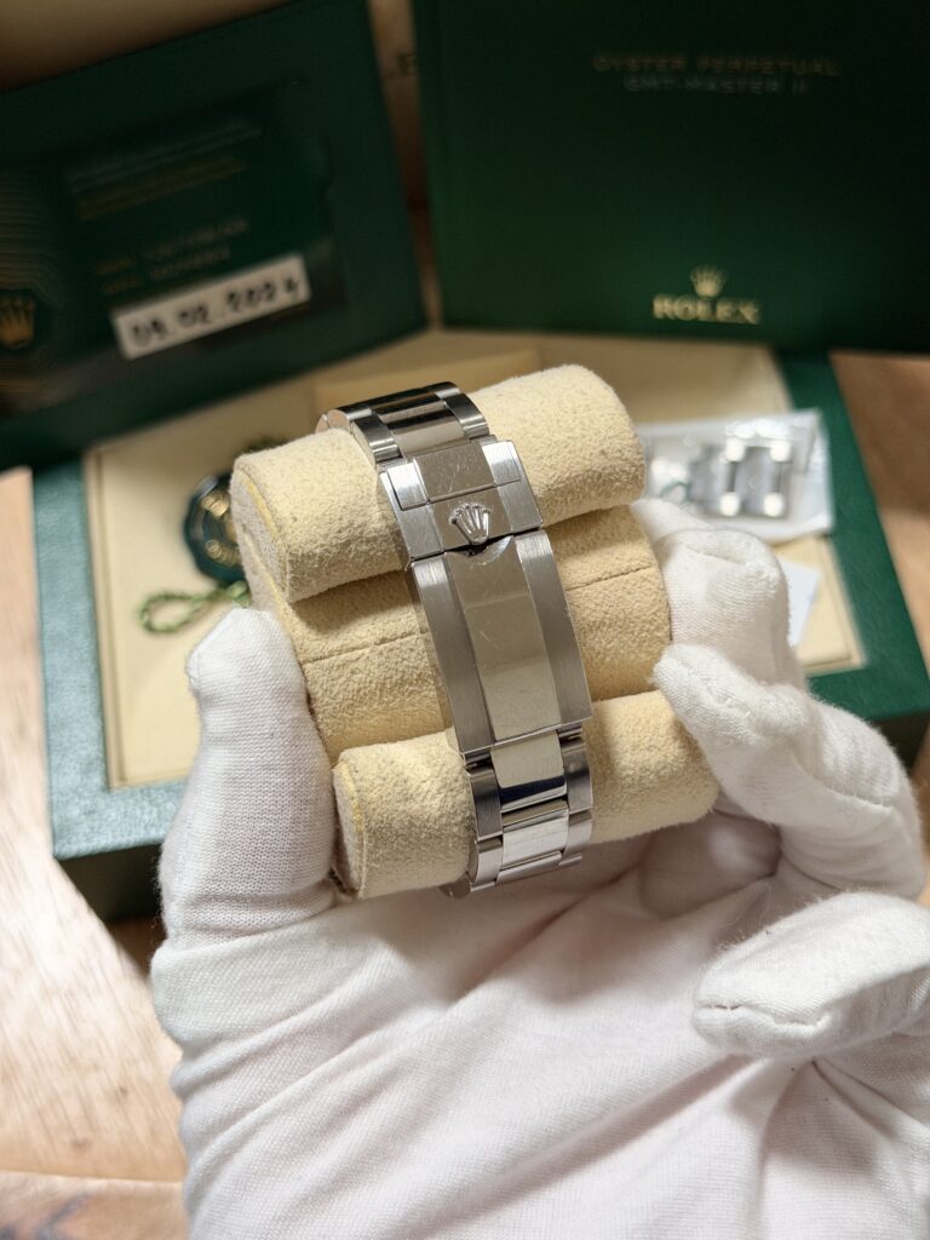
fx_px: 1719
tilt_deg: -62.7
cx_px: 465
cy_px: 620
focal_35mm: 48
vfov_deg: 39.7
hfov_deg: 30.3
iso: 250
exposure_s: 1/60
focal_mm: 6.76
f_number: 1.78
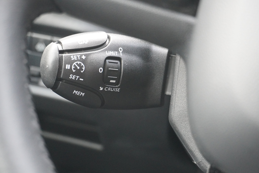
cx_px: 131
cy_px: 86
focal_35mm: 66
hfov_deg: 30.7
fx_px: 471
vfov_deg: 20.8
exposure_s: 1/60
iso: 6400
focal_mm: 43
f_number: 5.6
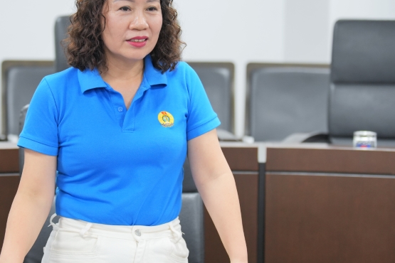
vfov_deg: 10.0
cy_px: 117
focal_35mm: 137
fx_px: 1503
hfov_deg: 15.0
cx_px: 142
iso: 800
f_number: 2.8
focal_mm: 76
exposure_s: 1/100
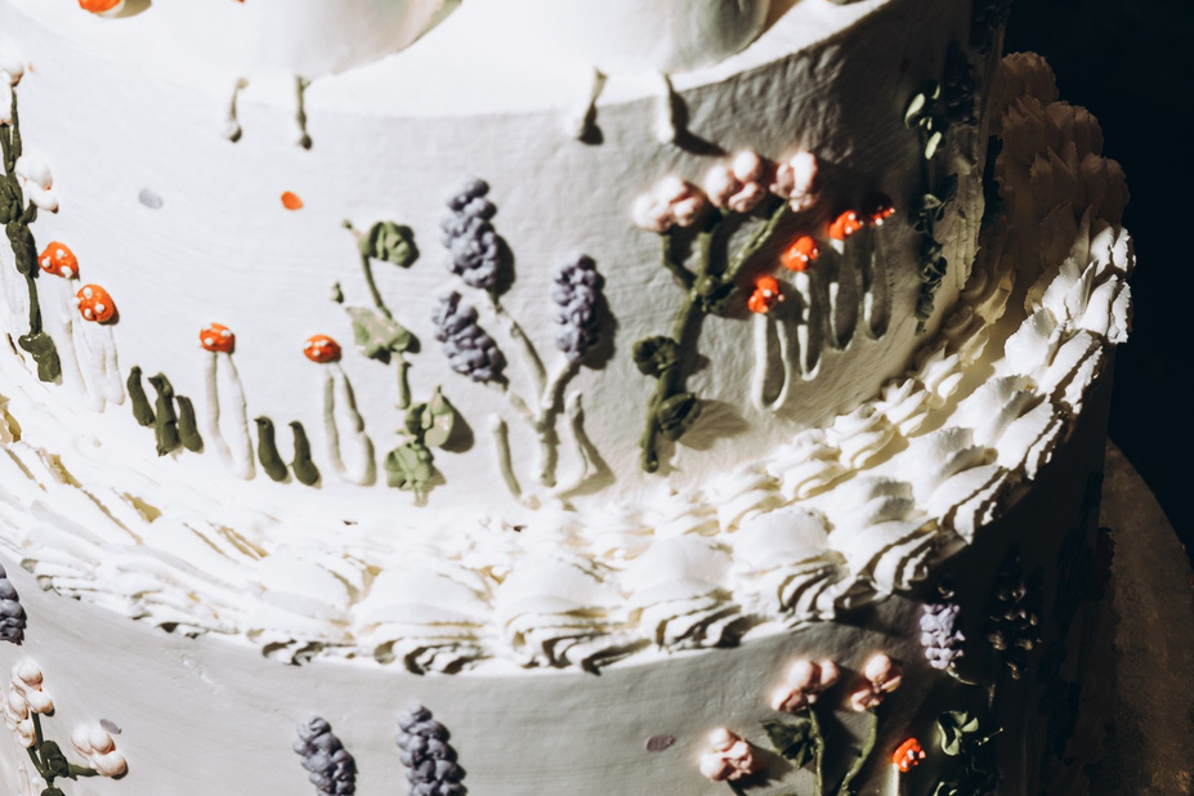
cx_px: 763
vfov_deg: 15.7
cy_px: -203
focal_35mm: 83
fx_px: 2753
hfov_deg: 24.4
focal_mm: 28
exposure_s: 1/160
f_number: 4
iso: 640
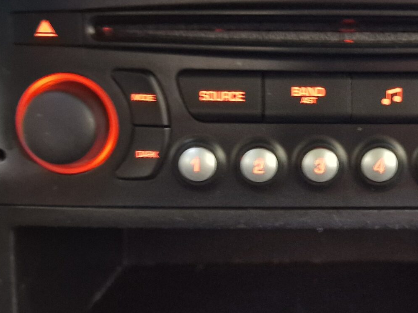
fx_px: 712
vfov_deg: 24.8
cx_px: 316
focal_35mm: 59
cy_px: 169
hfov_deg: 32.1
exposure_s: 1/10
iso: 500
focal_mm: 6.4
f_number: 1.8
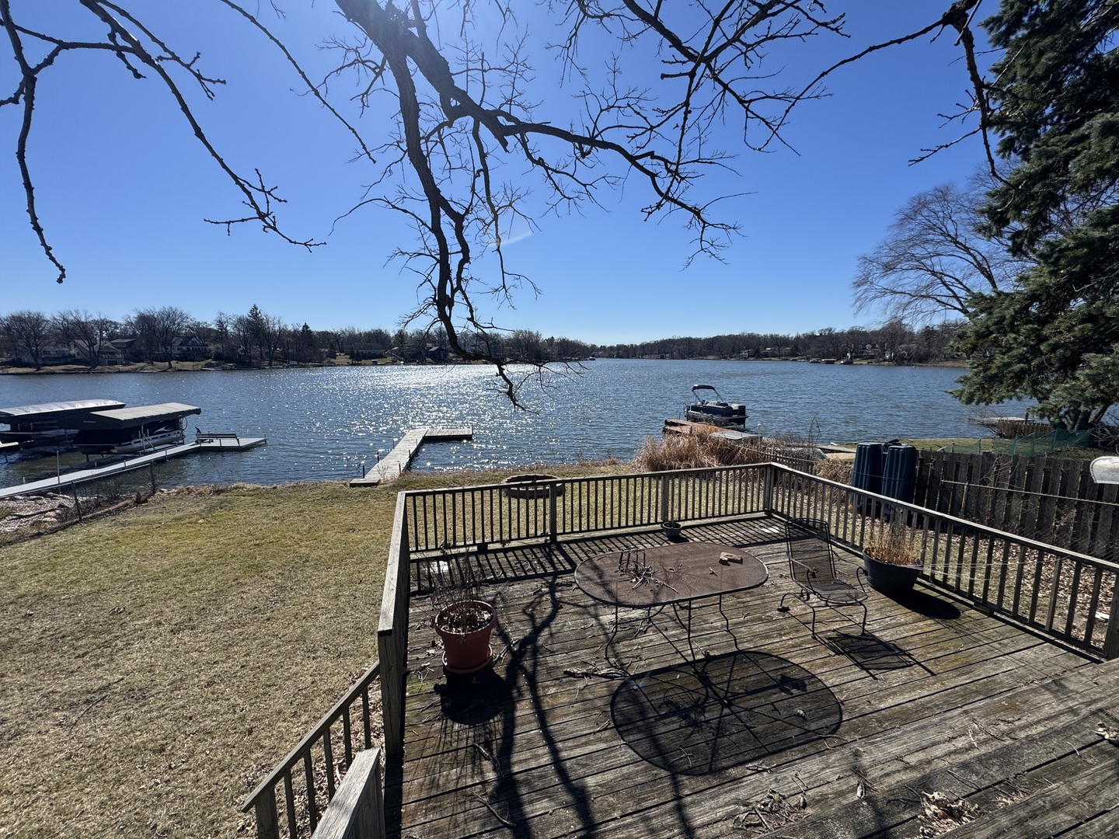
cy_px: 420
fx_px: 453
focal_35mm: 14
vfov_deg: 85.7
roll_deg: -0.6
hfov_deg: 102.1
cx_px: 560
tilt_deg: -8.4
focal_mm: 2.22
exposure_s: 1/2985
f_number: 2.2
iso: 50
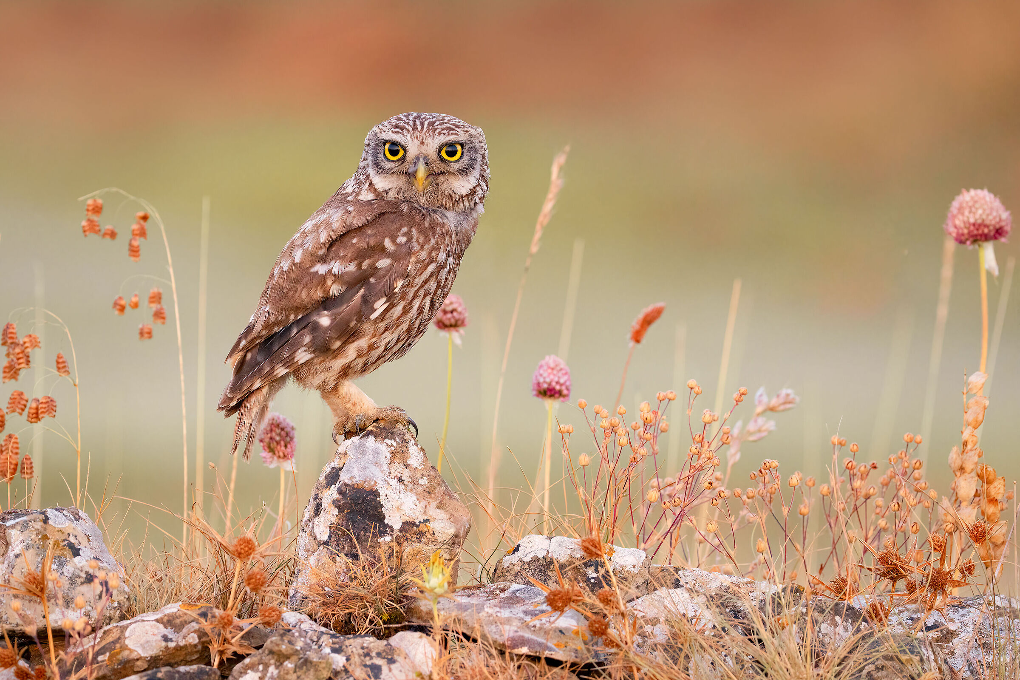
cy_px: 340
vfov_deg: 2.2
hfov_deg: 3.3
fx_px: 17934
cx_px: 510
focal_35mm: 633
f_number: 6.3
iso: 2000
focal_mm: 422
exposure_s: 1/250
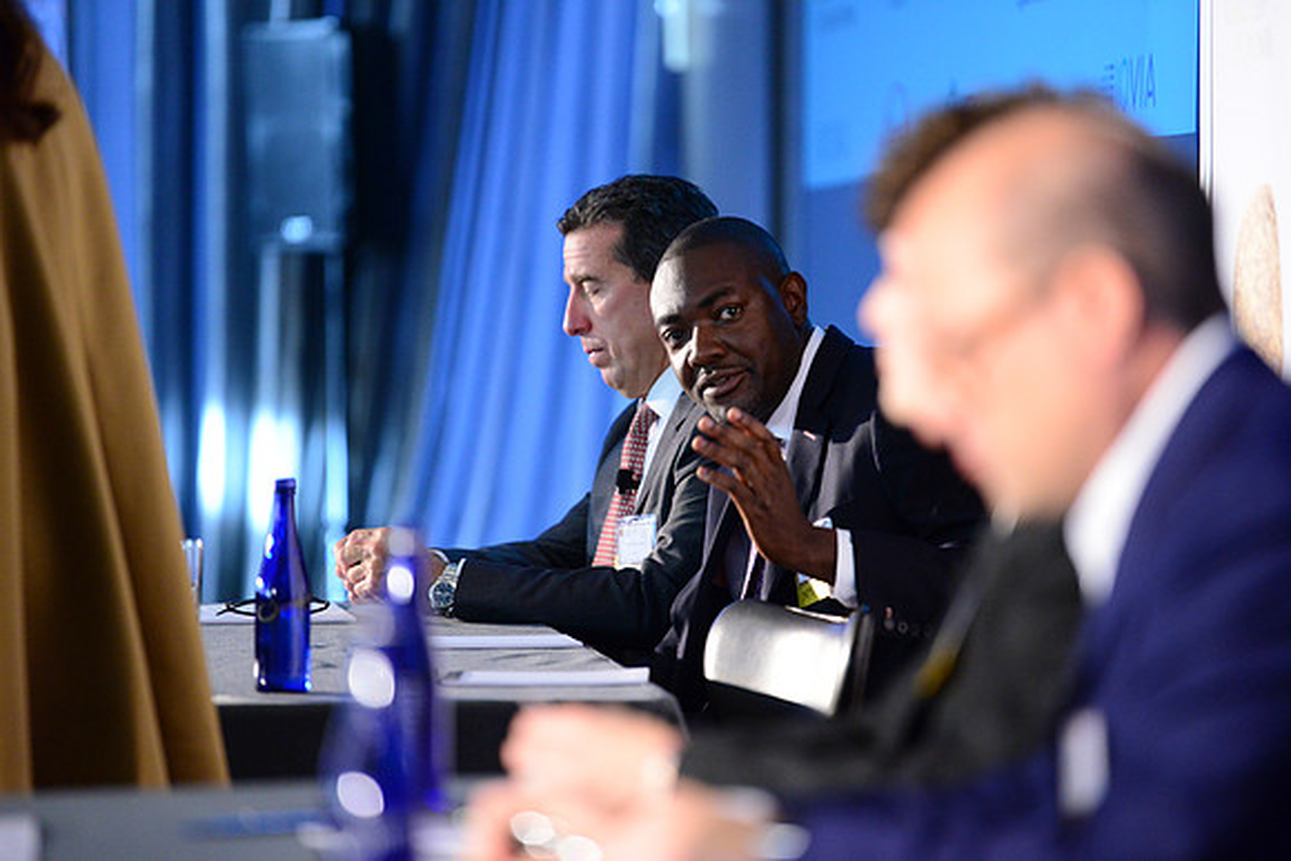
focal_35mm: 200
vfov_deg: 6.9
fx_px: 7174
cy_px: 430
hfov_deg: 10.3
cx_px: 646
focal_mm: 200
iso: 4000
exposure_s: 1/160
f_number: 2.8
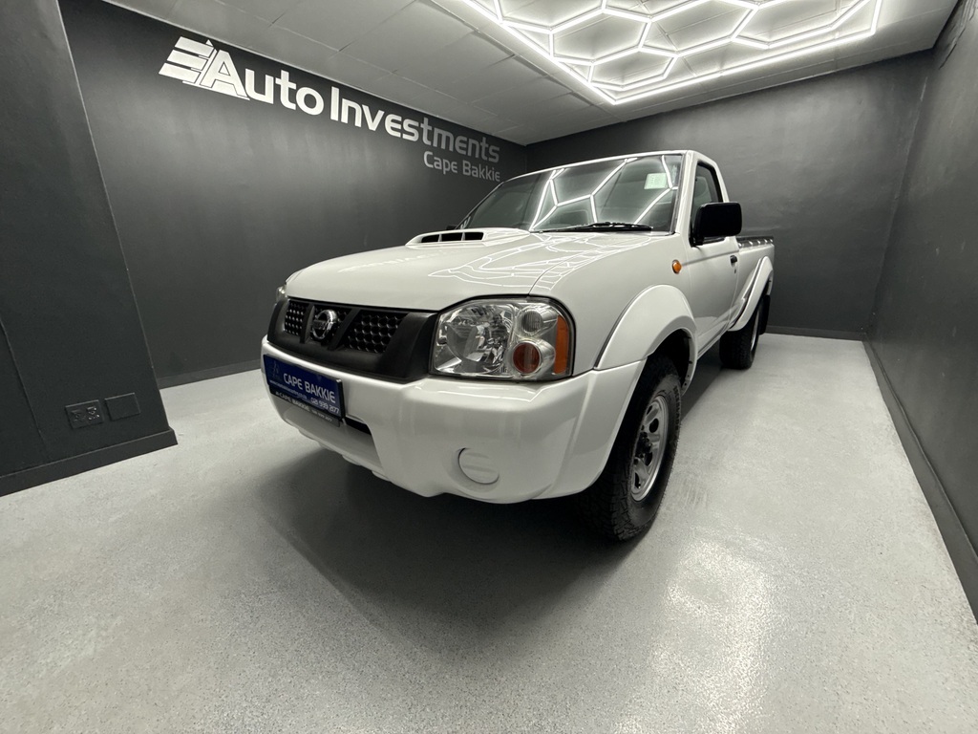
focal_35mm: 14
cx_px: 489
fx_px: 396
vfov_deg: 85.7
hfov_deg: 102.1
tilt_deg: -15.3
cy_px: 367
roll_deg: +1.7
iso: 160
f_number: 2.2
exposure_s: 1/100
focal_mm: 2.22
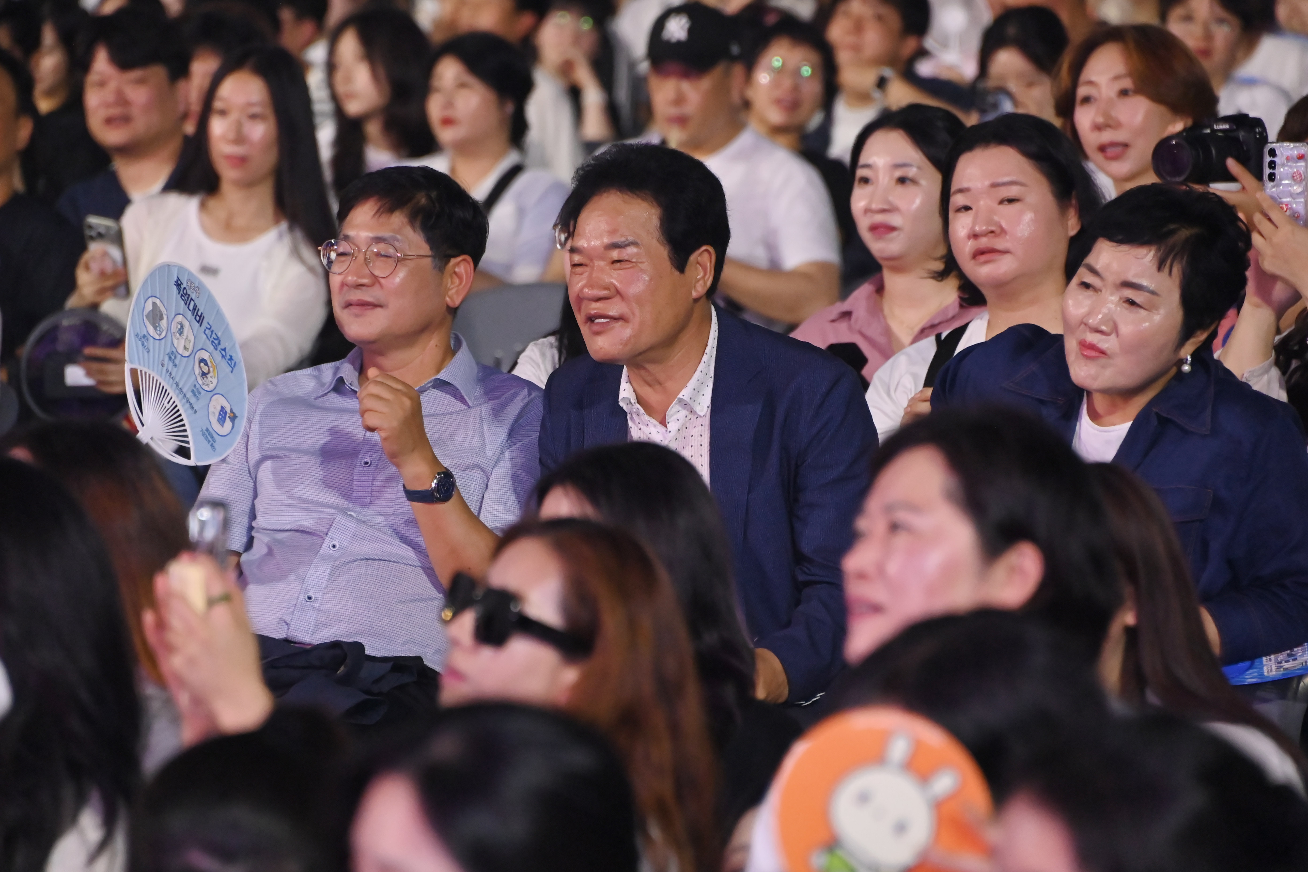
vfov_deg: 4.6
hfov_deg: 6.9
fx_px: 10899
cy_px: 436
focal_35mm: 300
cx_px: 654
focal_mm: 300
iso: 8000
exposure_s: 1/250
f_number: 6.3
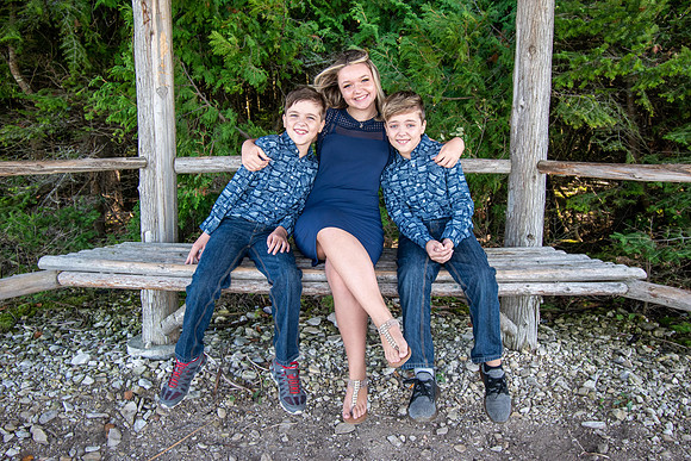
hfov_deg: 61.9
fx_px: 576
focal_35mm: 30
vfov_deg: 43.6
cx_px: 346
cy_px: 230
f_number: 5.6
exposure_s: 1/125
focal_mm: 20
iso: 400
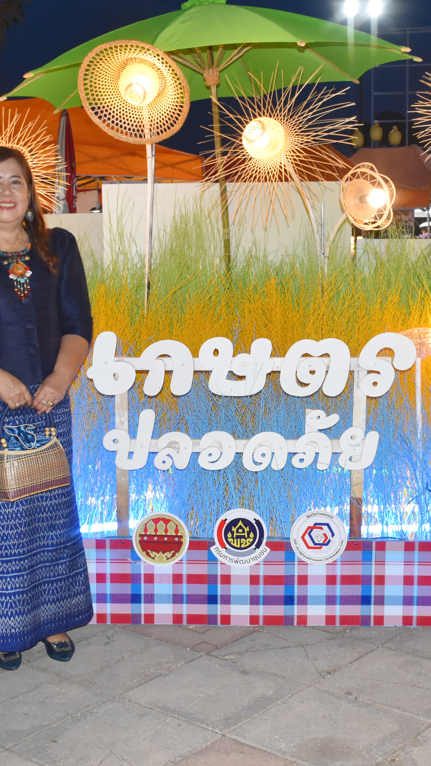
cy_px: 365
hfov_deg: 24.0
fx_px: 1016
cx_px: 223
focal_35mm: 50
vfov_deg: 41.3
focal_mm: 20
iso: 800
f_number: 4.5
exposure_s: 1/80
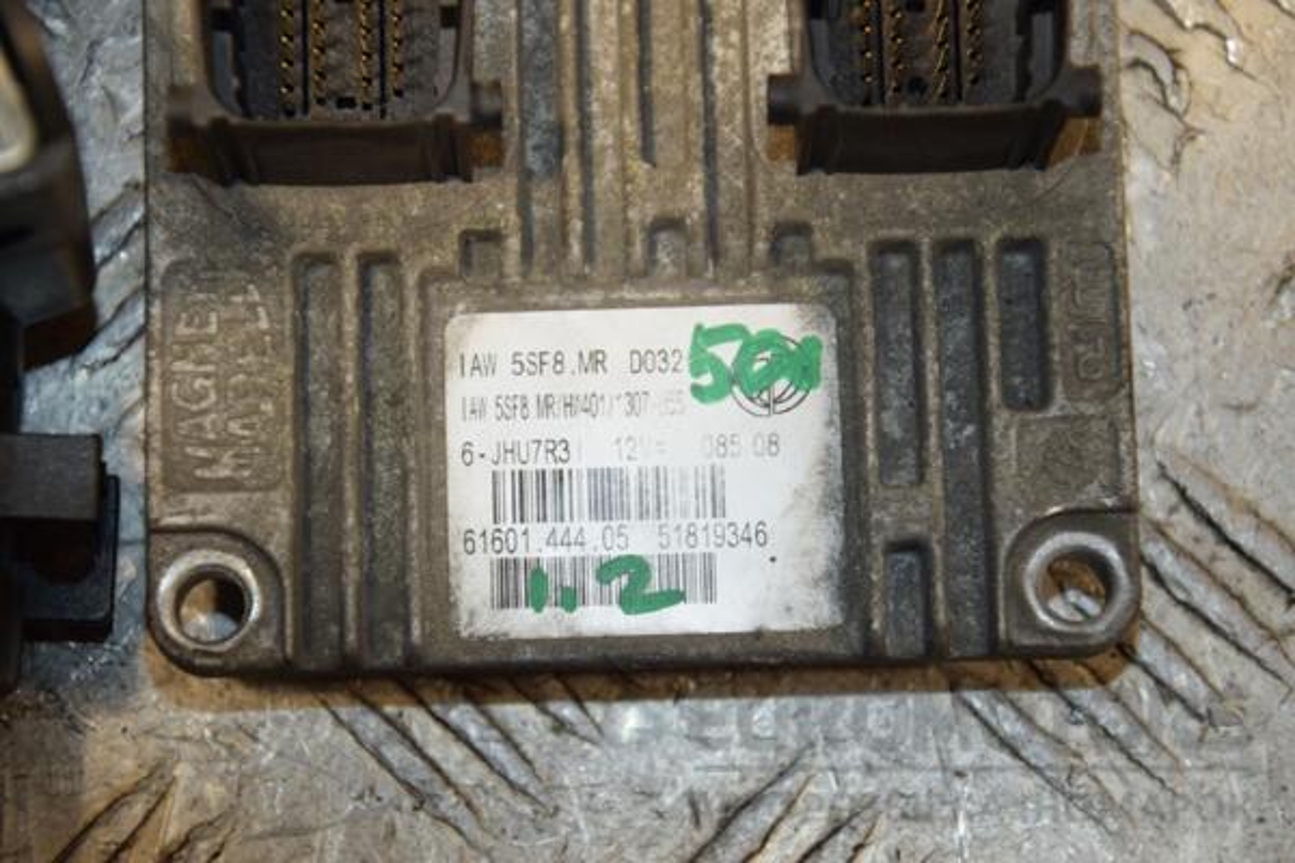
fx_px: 4586
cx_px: 648
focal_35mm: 128
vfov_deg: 10.8
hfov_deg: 16.1
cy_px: 432
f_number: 6.3
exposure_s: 1/200
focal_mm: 85
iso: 800
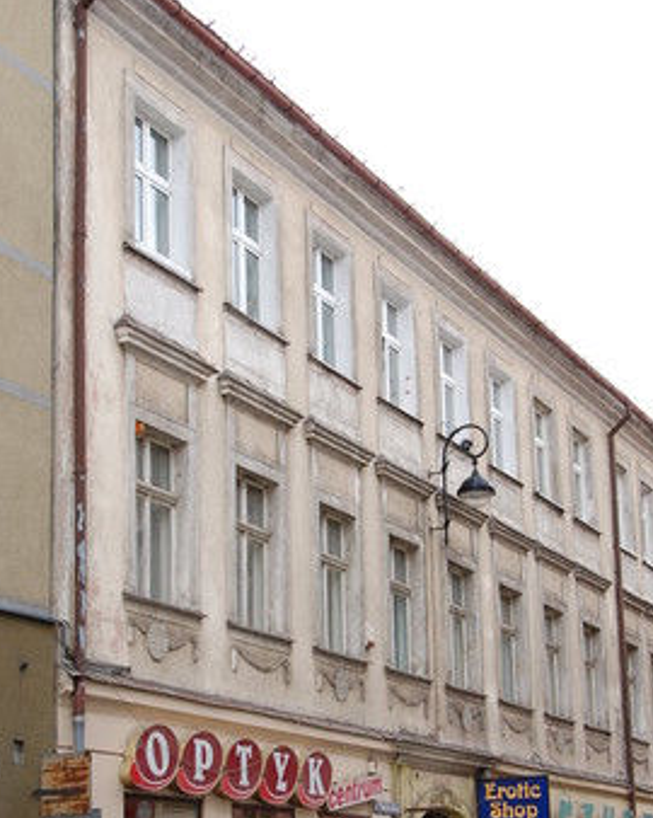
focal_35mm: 70
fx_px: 1693
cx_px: 347
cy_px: 561
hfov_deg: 21.8
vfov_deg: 27.0
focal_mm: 28
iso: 200
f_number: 7.1
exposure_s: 1/100
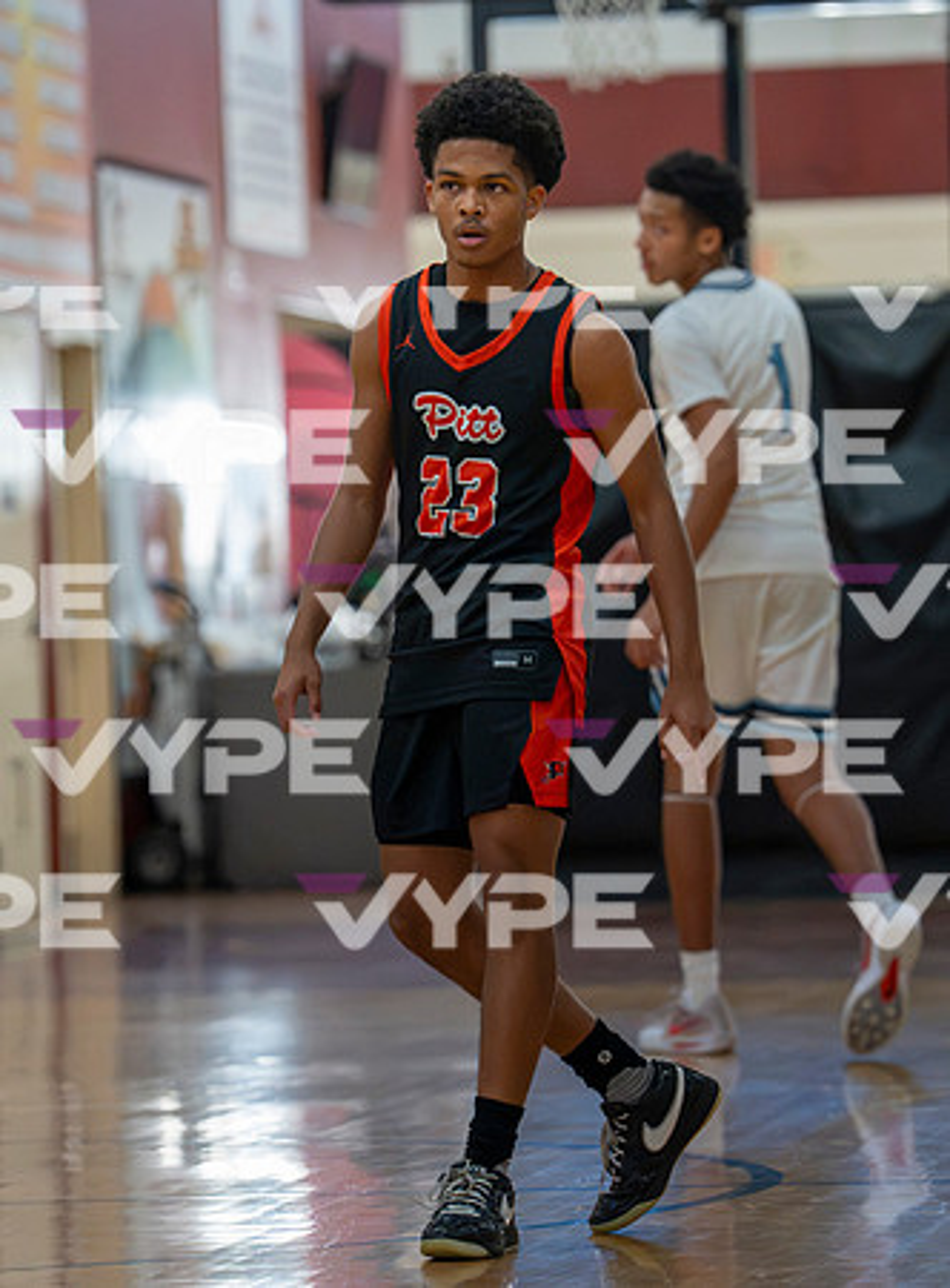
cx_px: 504
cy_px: 687
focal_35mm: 252
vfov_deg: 7.9
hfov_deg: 5.8
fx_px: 9309
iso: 10000
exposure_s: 1/1000
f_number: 3.2
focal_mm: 152
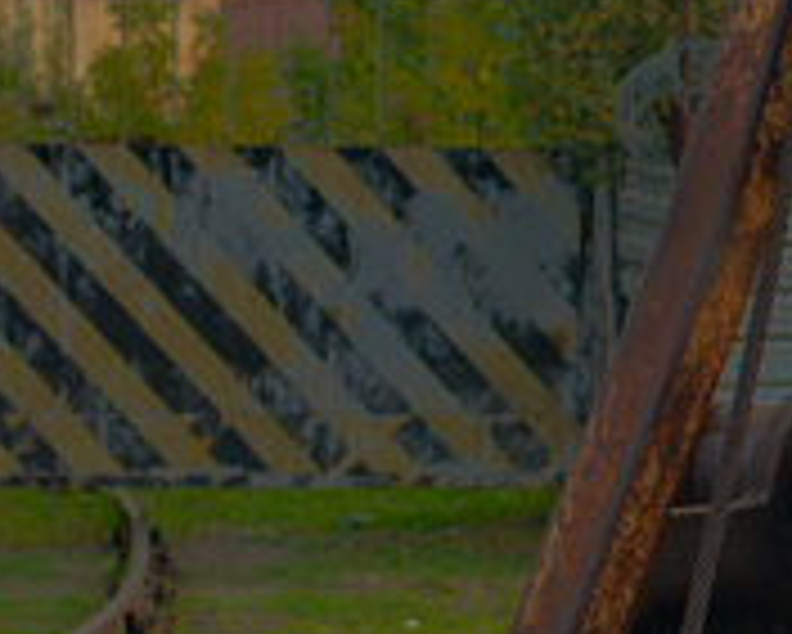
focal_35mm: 320
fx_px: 7505
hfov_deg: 5.8
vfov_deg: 4.8
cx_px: 1944
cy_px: 232
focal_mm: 50
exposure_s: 1/200
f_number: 5.6
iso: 100
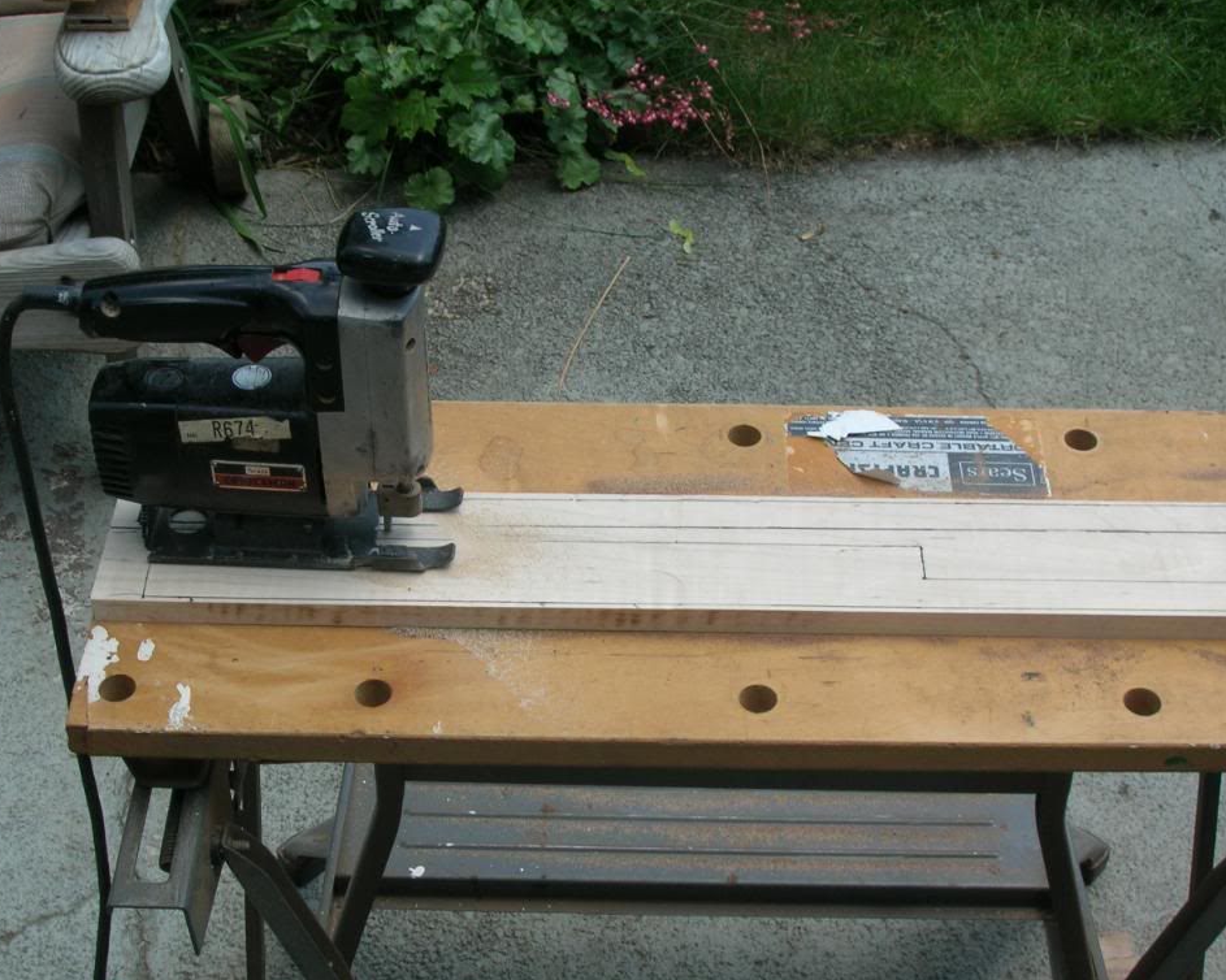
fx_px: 1923
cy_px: 494
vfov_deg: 28.6
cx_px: 584
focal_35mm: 53
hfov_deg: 35.4
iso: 50
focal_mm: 8.4
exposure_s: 1/140
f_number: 5.6
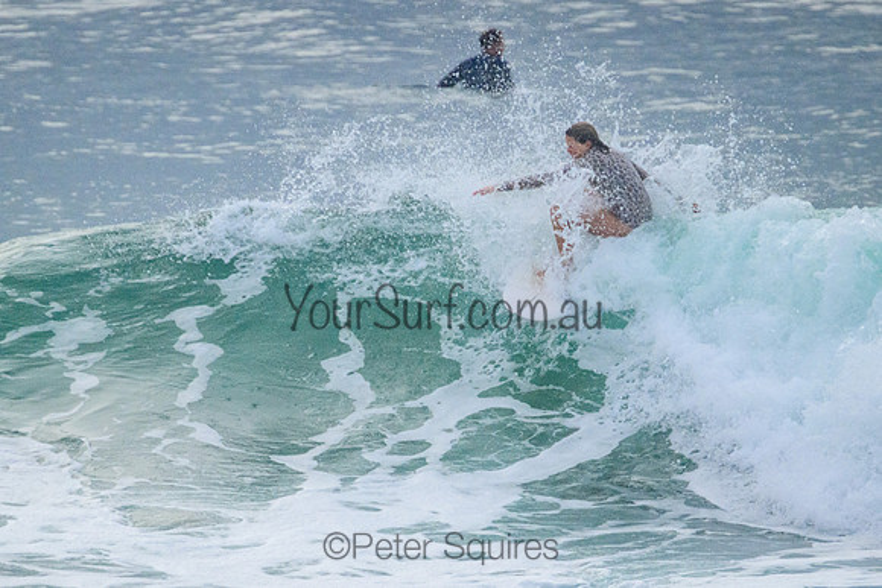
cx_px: 497
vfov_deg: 1.3
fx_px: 26948
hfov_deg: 1.9
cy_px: 328
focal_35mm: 1100
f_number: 11
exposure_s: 1/2000
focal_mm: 800
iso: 2500
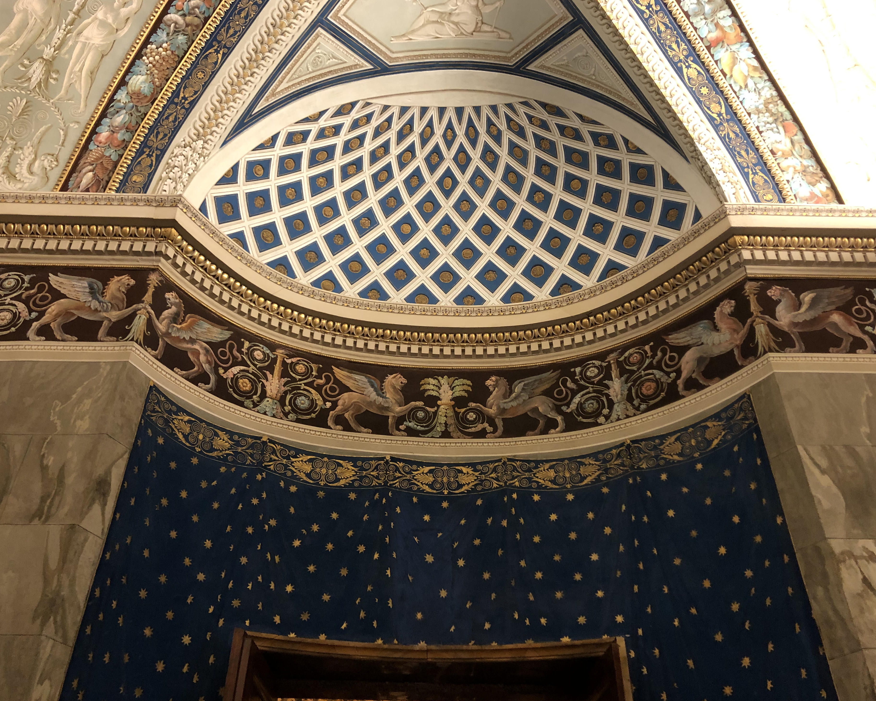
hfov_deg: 58.8
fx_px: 778
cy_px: 345
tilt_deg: +37.5
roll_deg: +0.6
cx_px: 434
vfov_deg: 48.5
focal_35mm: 30
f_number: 1.8
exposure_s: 1/17
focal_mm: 4
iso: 80
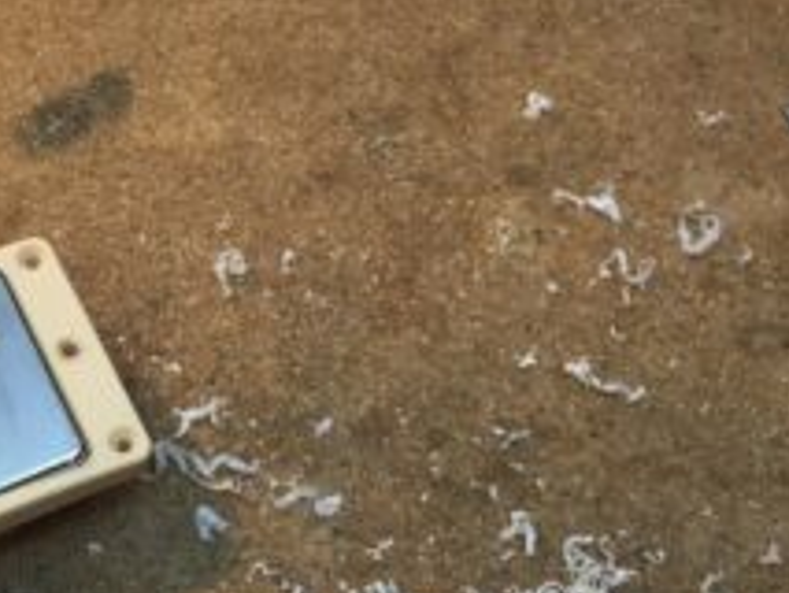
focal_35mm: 68
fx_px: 1551
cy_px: 272
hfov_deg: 28.3
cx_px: 252
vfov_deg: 21.6
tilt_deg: -54.4
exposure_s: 1/33
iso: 50
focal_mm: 4.15
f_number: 2.2
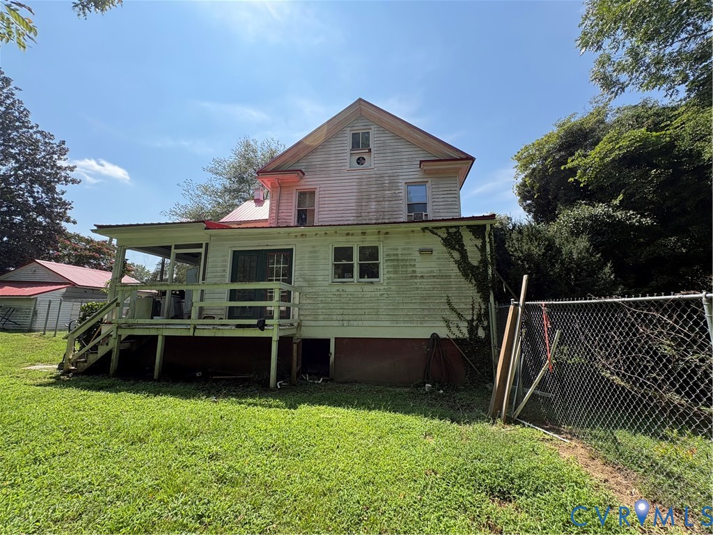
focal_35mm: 14
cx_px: 356
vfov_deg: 85.7
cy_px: 268
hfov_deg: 102.1
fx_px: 288
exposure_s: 1/727
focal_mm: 2.22
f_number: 2.2
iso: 64
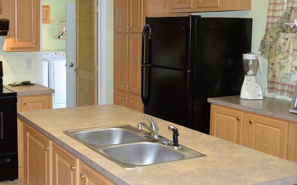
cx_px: 91
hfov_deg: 36.4
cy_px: 72
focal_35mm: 55
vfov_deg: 23.5
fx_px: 445
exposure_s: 1/60
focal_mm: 24
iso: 1100
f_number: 4
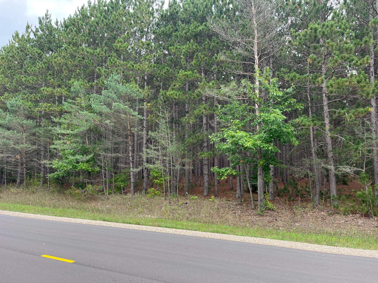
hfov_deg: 67.3
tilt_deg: +6.8
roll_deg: -0.6
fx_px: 284
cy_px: 142
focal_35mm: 26
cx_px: 189
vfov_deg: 53.1
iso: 50
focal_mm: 5.1
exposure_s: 1/223
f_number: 1.6
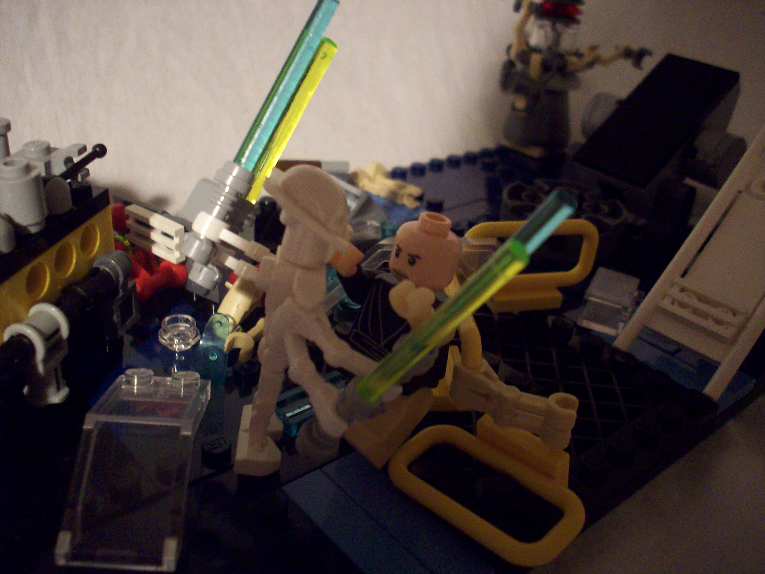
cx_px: 382
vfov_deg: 38.7
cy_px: 287
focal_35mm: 37
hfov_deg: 50.1
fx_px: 818
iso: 200
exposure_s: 1/8
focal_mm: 6.2
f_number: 2.8
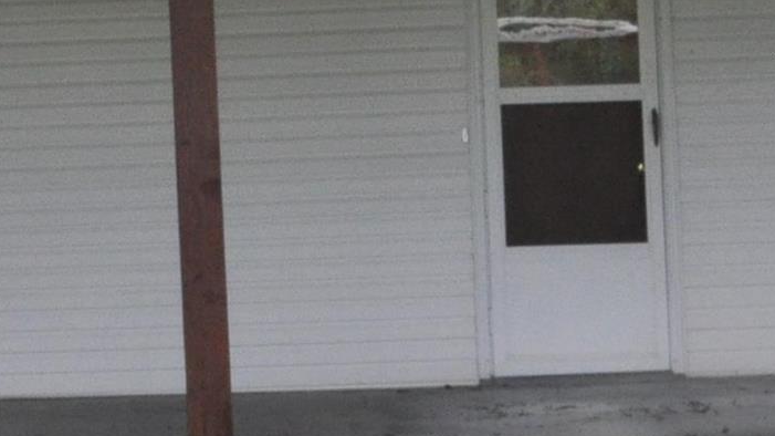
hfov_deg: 12.9
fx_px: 3390
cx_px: 63
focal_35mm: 165
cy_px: -307
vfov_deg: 7.2
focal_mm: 24
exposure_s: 1/125
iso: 800
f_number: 3.8
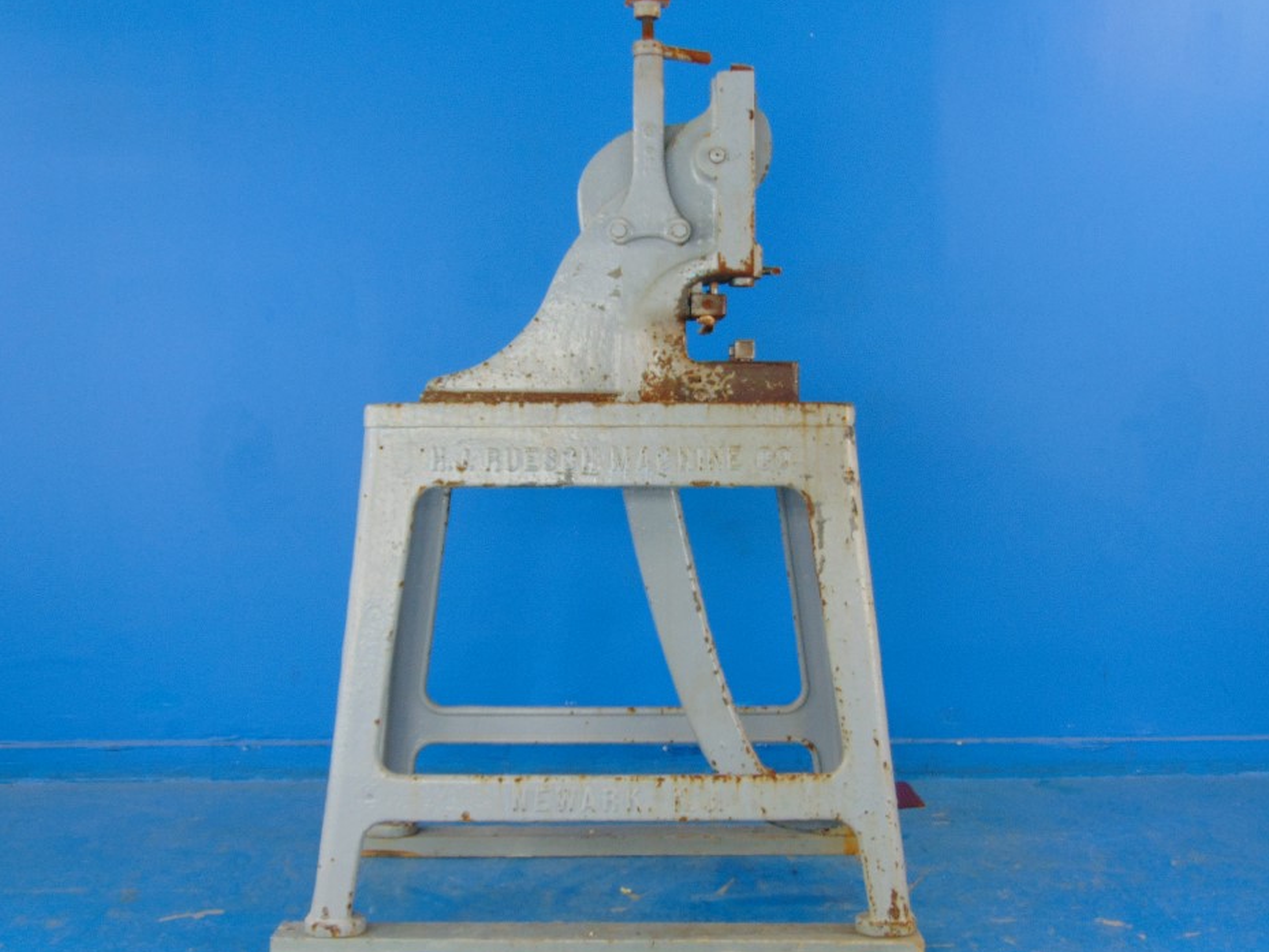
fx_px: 1577
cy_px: 489
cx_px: 645
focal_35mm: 43
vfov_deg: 33.6
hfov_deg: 43.8
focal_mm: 6.9
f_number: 3.3
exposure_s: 1/30
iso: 100
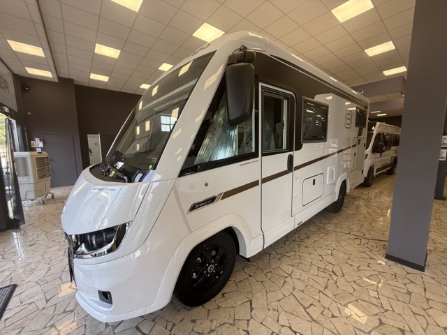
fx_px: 181
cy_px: 168
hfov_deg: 102.1
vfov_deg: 85.7
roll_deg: +0.0
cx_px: 224
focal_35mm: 14
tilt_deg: -5.8
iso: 64
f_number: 2.2
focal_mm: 2.22
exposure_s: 1/99
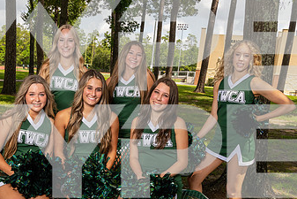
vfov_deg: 30.6
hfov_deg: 44.9
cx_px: 104
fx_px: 355
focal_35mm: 43
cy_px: 152
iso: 320
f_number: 11
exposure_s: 1/250
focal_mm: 25
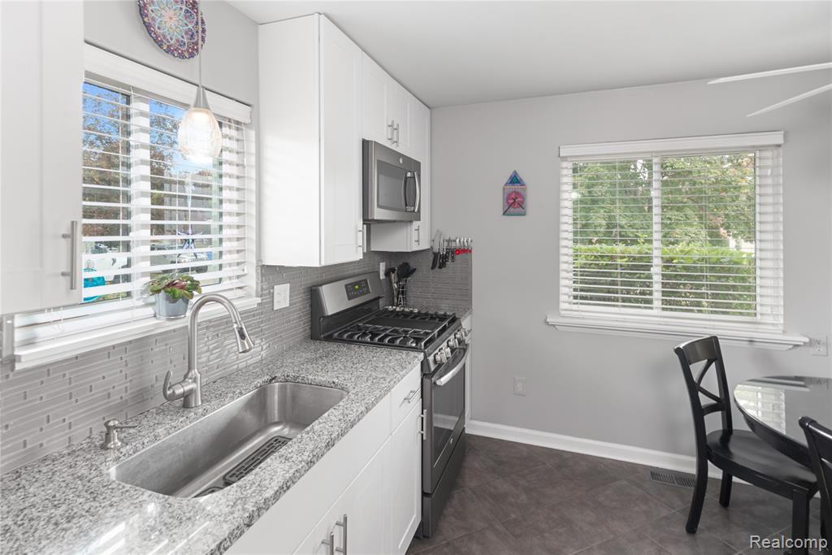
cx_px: 416
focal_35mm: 17
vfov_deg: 70.5
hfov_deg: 93.3
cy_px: 278
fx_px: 393
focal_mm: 17
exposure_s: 1.3
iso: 320
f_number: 9
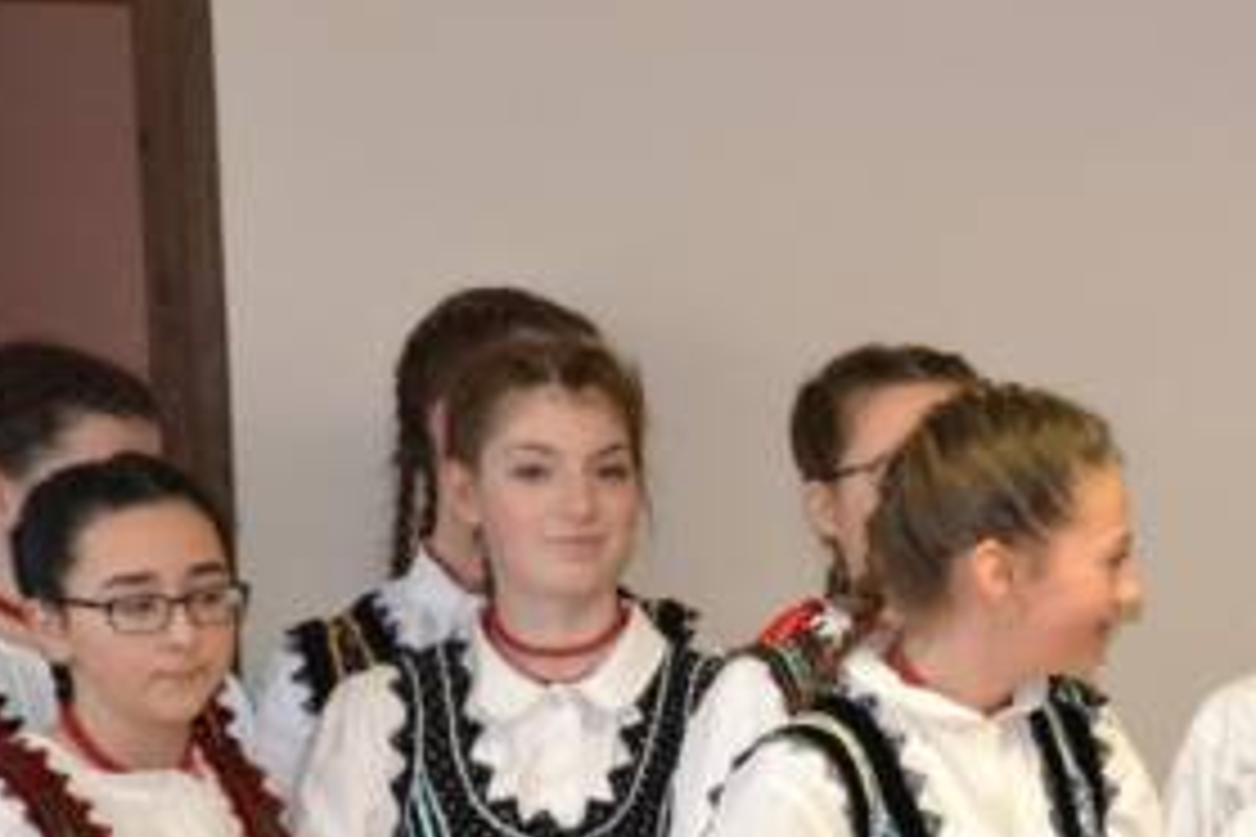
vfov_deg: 7.0
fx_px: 6748
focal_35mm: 193
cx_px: 1625
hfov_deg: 10.4
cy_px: 1184
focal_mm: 45
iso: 2800
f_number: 4.8
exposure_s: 1/60
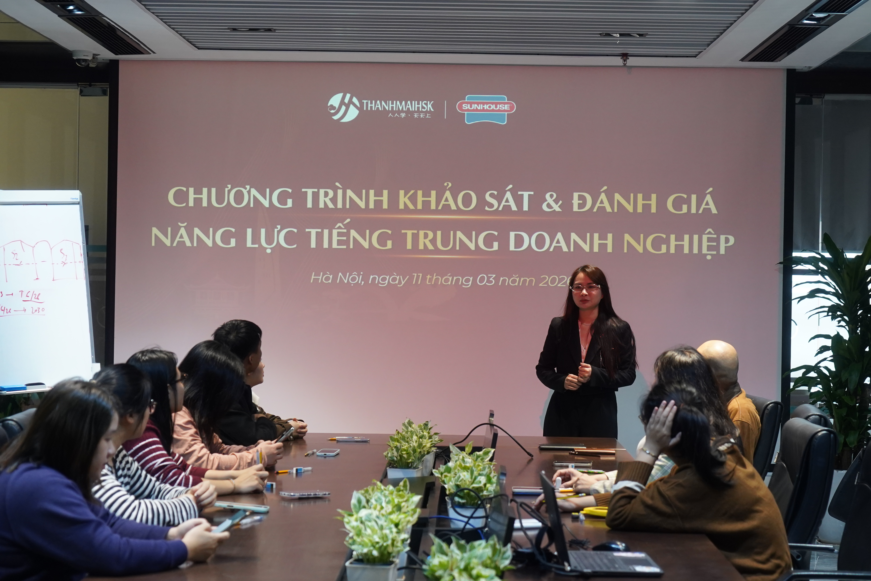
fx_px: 1766
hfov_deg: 27.7
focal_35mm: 73
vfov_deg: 18.7
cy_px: 290
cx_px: 436
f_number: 4
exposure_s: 1/125
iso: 1600
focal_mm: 49
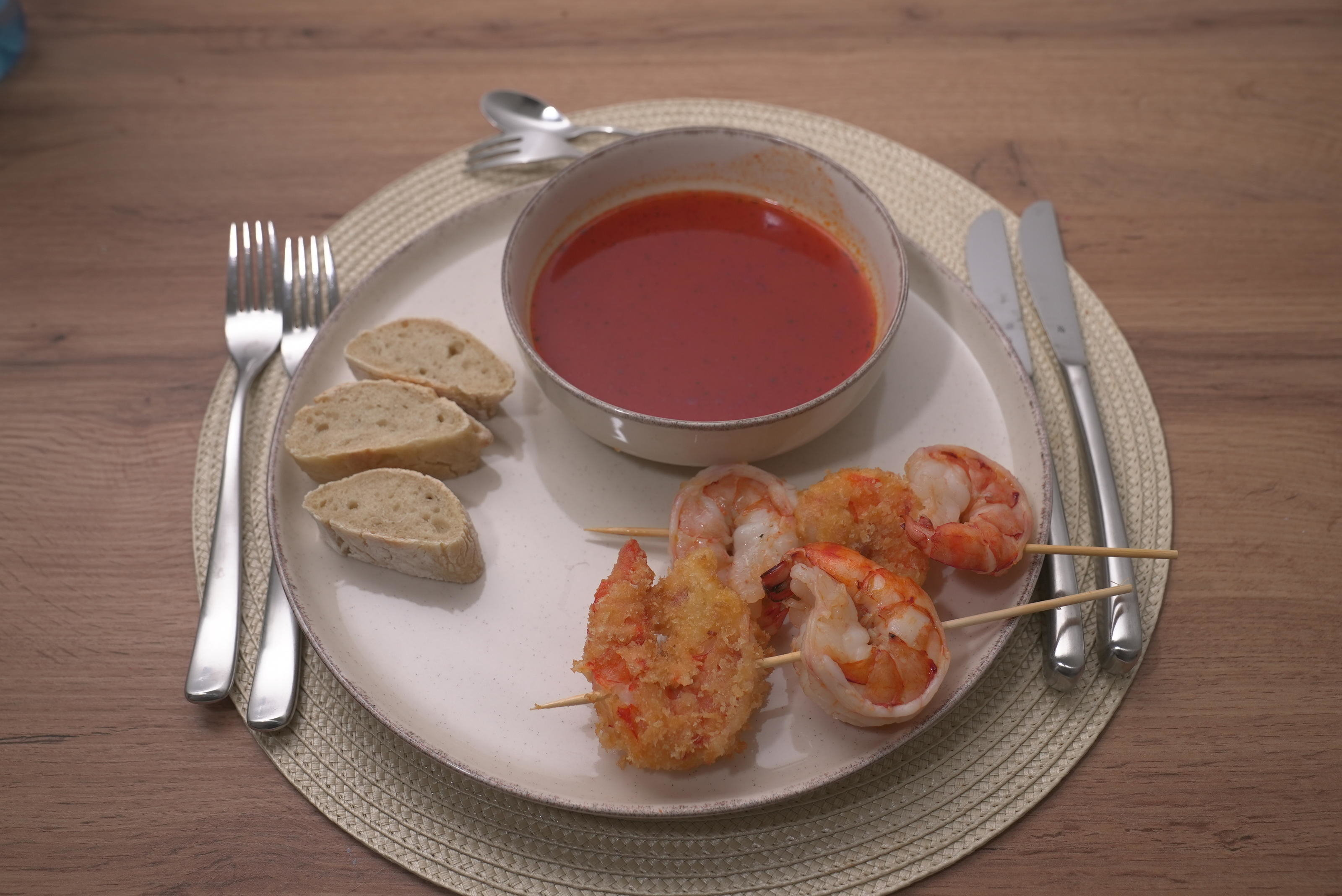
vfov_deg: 41.2
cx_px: 671
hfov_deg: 58.7
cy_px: 448
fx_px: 1193
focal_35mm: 32
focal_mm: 32
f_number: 5.6
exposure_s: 1/40
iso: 400
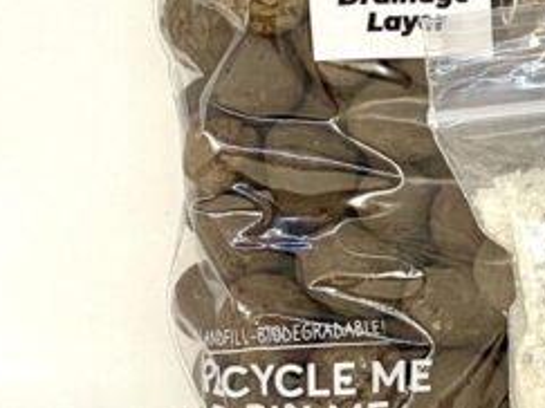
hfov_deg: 8.5
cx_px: 1133
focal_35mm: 219
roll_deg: -0.5
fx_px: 3446
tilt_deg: -24.4
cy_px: -114
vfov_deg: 6.7
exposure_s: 1/106
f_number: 2
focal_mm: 6
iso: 25
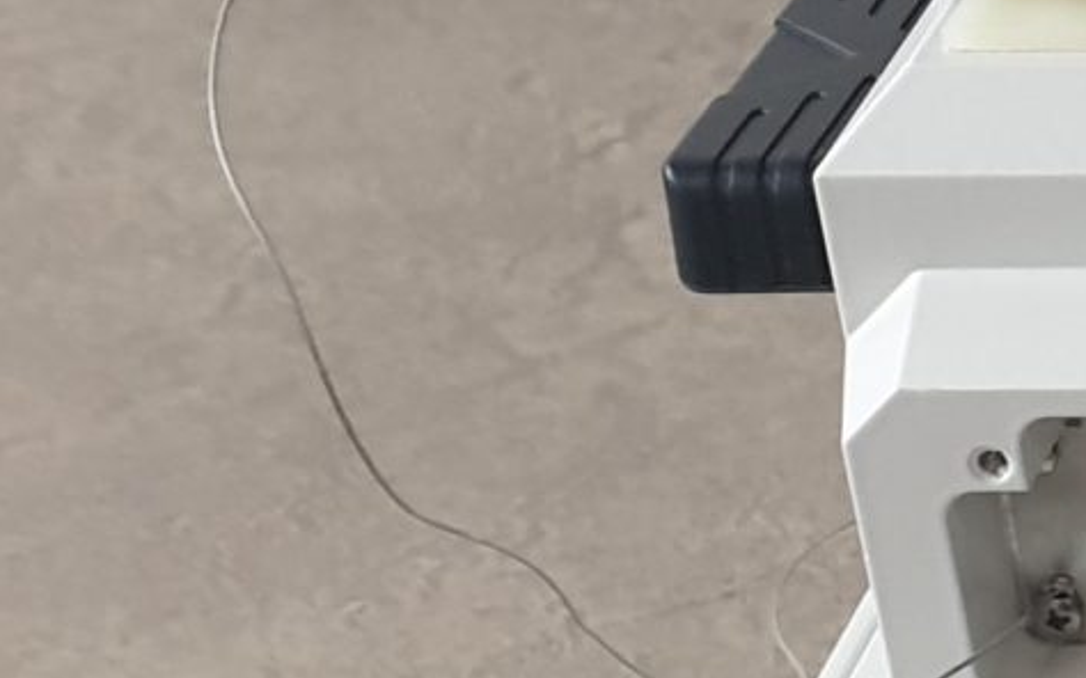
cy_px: 183
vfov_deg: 8.8
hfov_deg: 11.1
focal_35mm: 149
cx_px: 2818
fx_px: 4409
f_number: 2.4
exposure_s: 1/50
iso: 200
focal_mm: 4.3
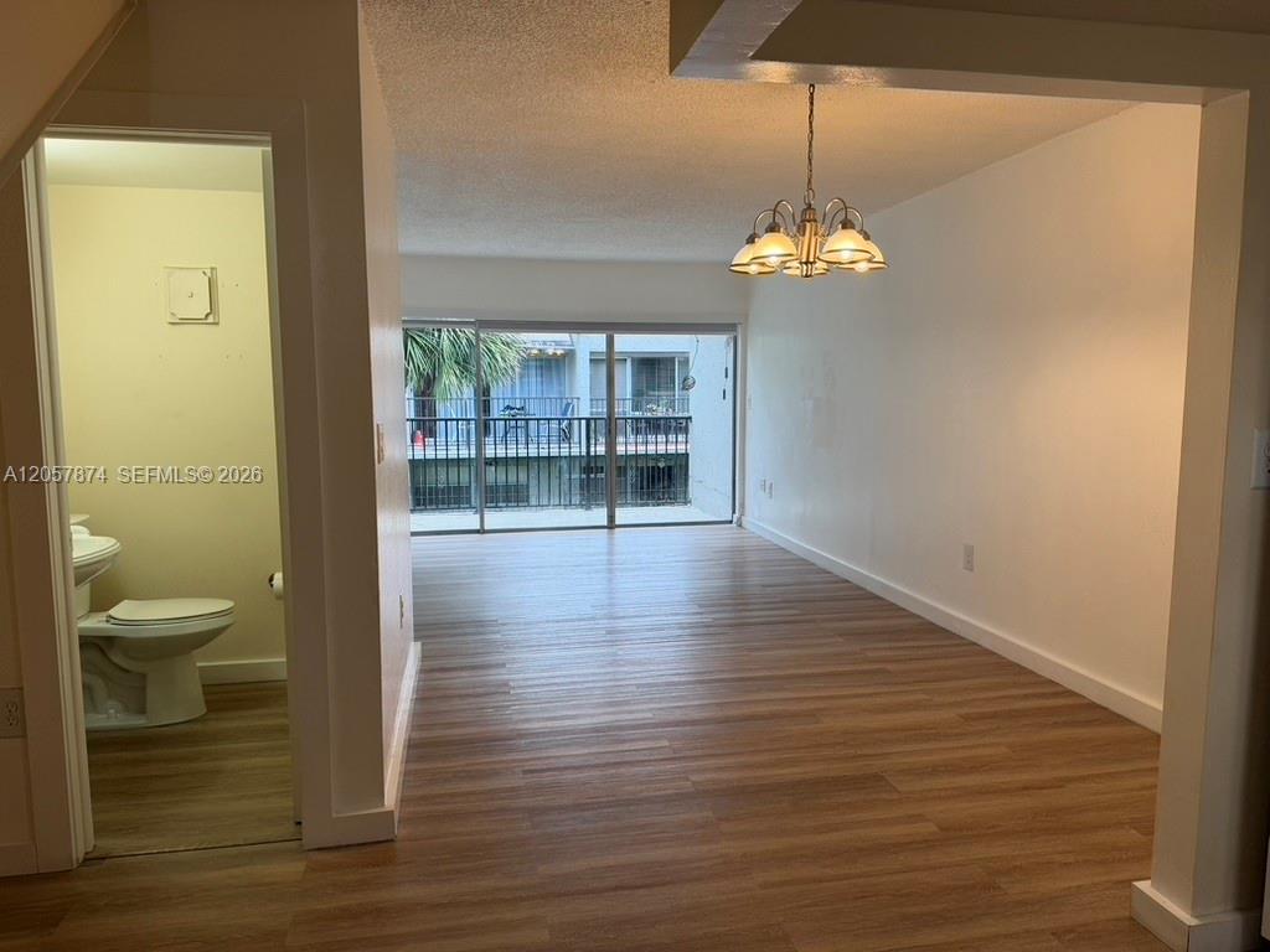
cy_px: 476
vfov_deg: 56.8
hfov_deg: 71.6
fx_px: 881
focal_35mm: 24
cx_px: 635
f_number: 1.78
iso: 64
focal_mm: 6.76
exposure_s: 1/129
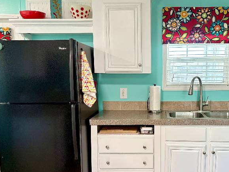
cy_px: 104
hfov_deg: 48.3
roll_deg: +0.4
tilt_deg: -7.7
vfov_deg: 37.5
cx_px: 149
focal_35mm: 38
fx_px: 251
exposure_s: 1/60
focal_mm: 5.96
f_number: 1.6
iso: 320
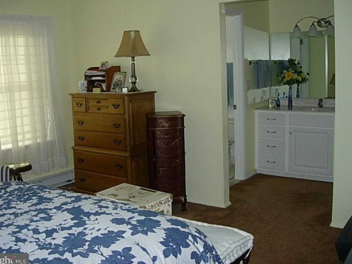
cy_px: 129
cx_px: 169
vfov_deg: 36.0
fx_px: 407
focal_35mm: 40
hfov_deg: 46.8
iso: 79
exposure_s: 1/64
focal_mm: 7.8
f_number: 2.8
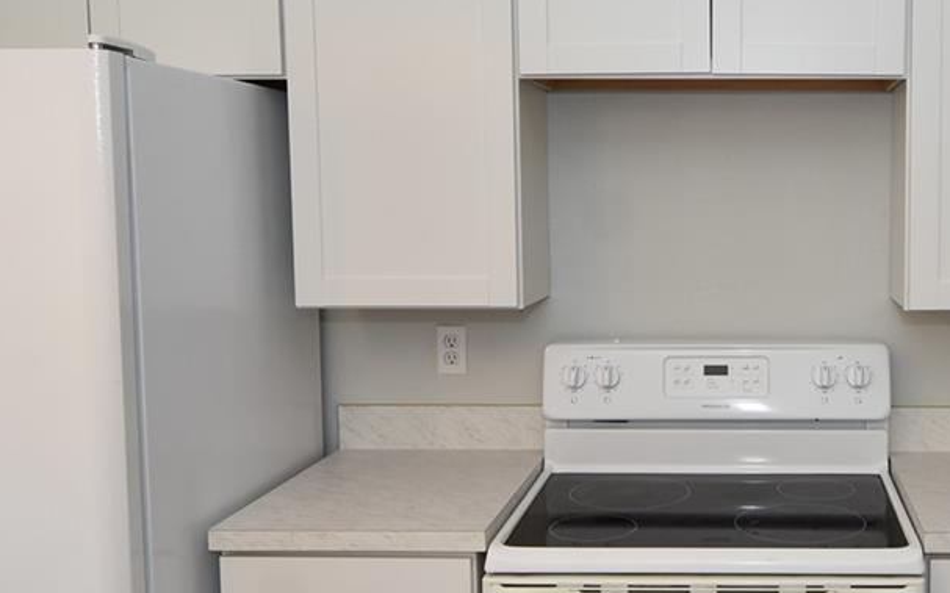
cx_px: 747
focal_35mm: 44
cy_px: 325
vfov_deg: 29.0
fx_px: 1148
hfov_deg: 43.1
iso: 200
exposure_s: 1/100
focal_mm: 11
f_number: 4.5
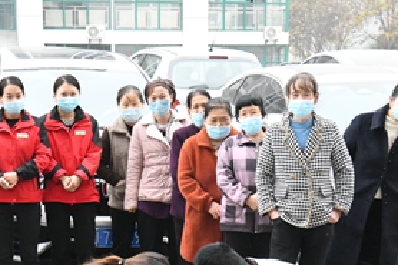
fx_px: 1193
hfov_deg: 18.9
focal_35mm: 108
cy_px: 259
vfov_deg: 12.5
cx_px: 142
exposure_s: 1/320
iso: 16000
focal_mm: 50
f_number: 9
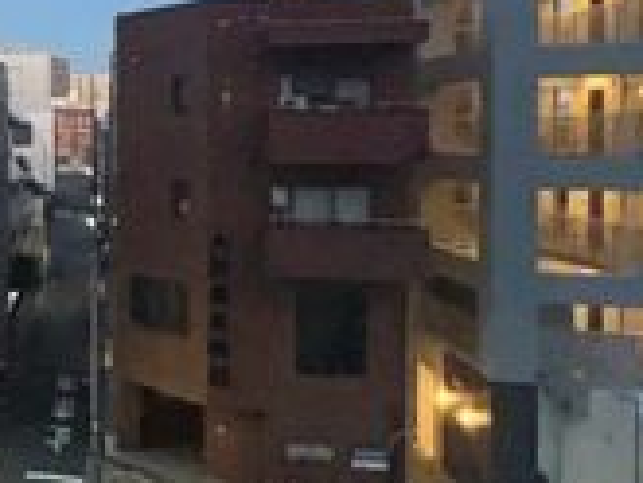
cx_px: -105
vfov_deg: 32.5
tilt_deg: -0.1
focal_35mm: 44
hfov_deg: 35.1
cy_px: 144
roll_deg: +0.5
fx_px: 818
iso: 2500
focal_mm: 1.57
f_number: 1.8
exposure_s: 1/60
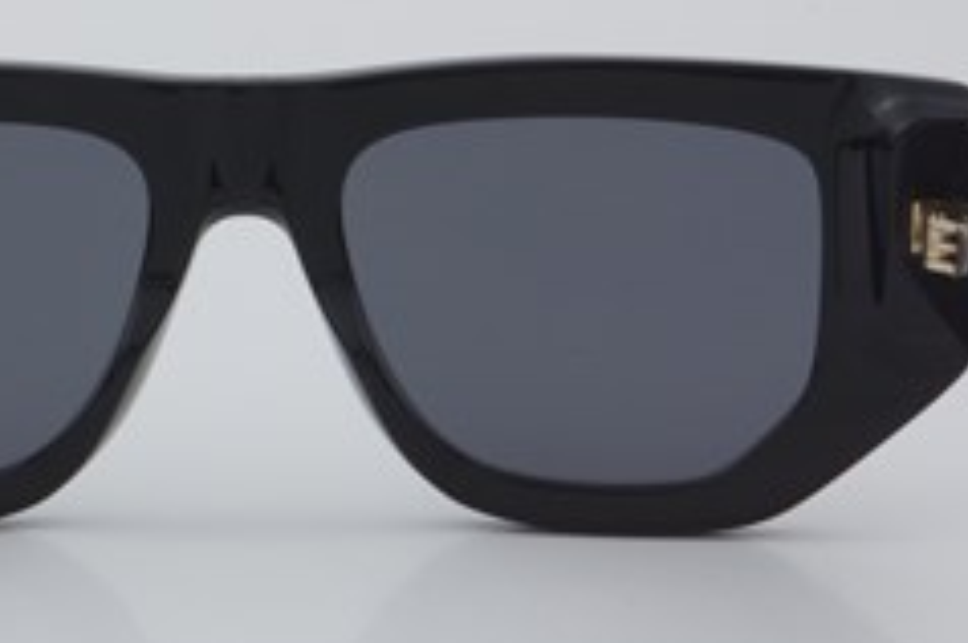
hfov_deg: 16.2
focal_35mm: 126
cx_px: 244
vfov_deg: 10.8
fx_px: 3383
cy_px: 269
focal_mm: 50
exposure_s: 1/4
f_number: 29
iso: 100
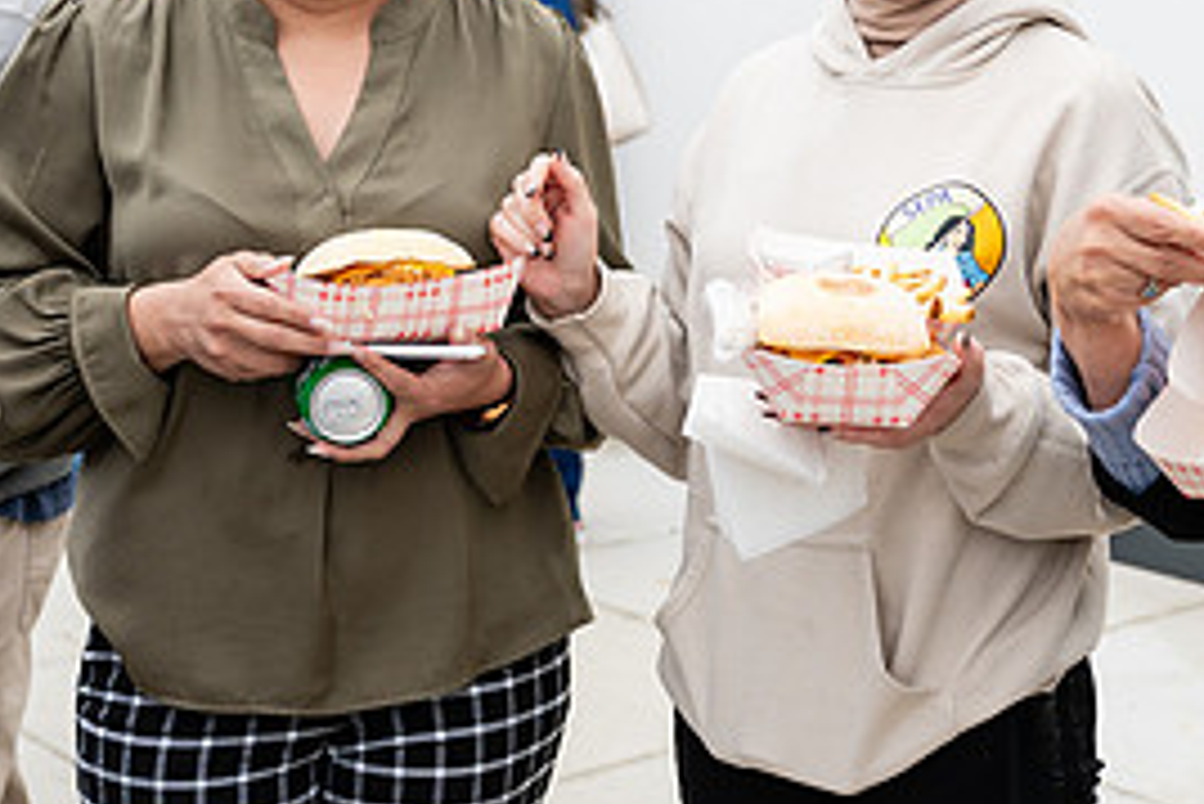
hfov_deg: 26.8
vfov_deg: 18.4
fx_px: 2476
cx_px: 971
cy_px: 270
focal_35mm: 74
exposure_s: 1/400
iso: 200
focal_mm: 32
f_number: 3.2
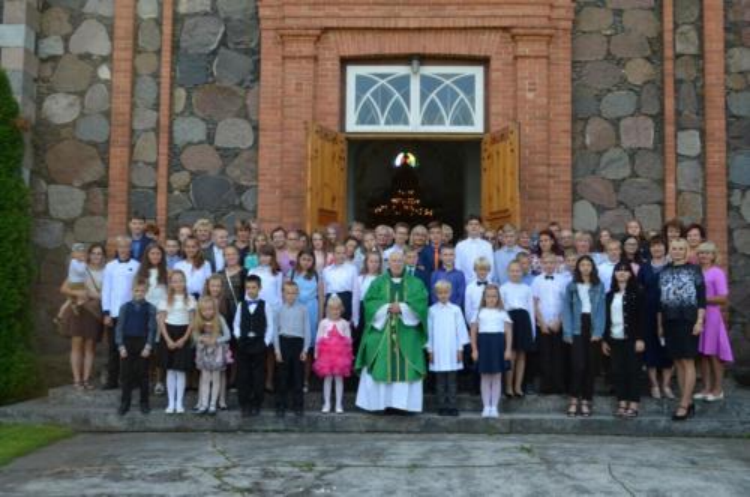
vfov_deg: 34.1
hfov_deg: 49.6
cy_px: 248
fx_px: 811
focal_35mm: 39
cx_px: 375
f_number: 6.3
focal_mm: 26
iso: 200
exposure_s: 1/160
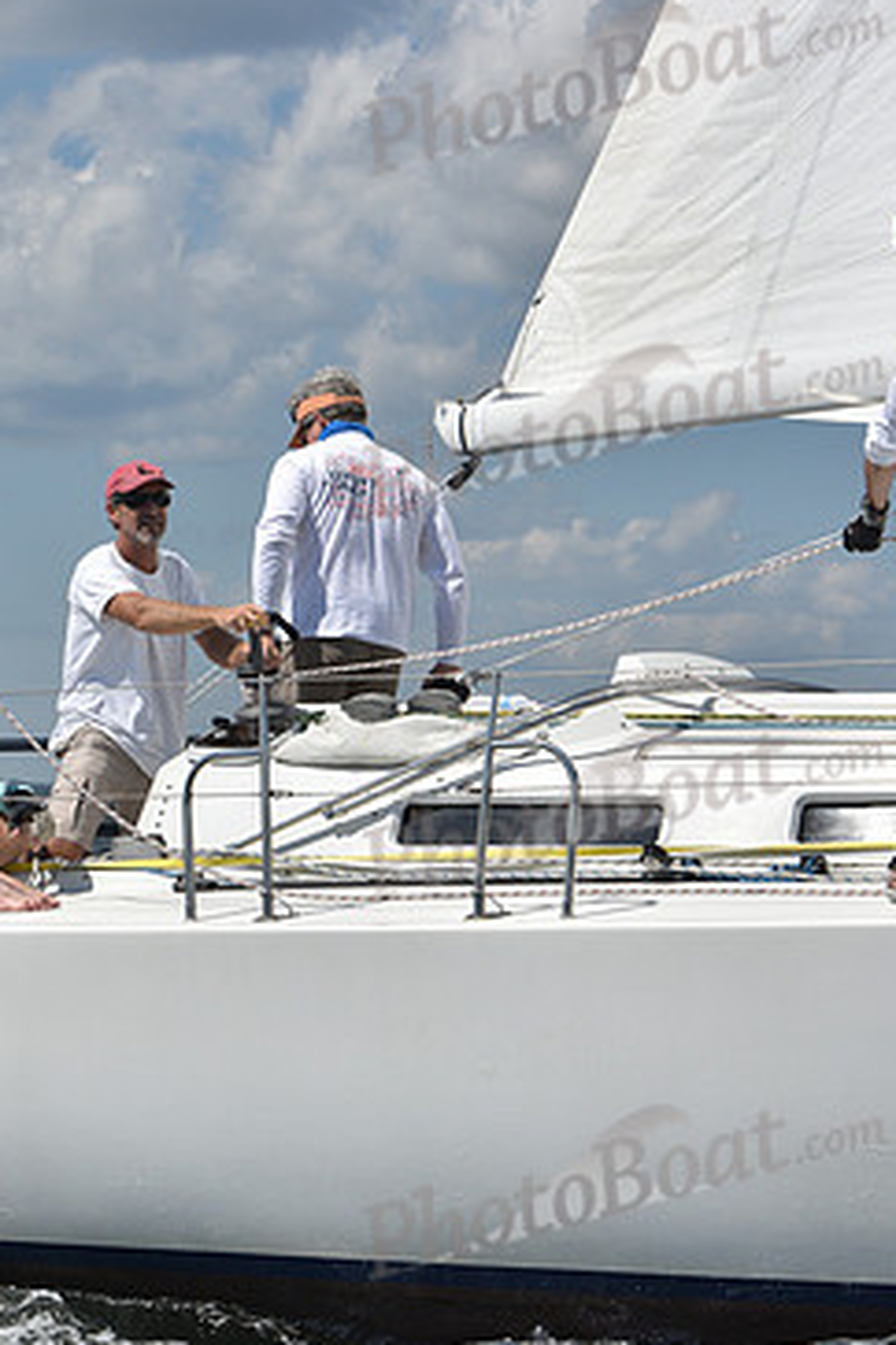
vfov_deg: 12.8
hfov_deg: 8.6
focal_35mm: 160
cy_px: 665
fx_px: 5973
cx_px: 174
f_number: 13
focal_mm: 100
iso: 320
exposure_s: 1/1250
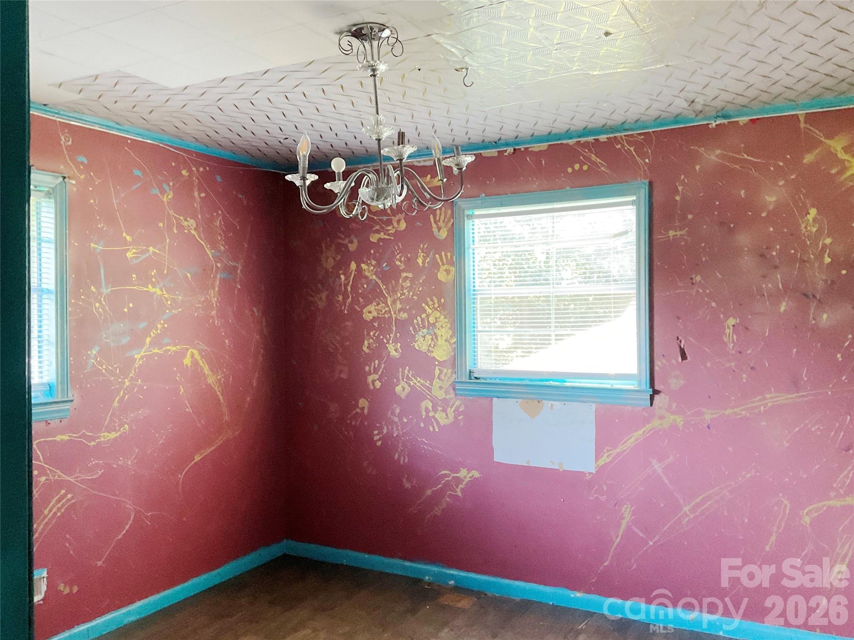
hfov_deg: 61.7
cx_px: 427
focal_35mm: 29
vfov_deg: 48.2
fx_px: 715
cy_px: 320
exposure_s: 1/40
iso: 320
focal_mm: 3
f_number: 1.8
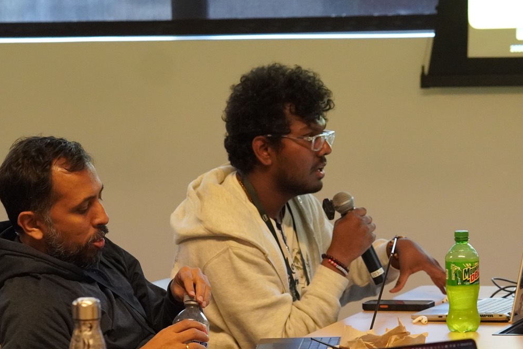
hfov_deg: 10.1
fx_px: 2947
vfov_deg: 6.8
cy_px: 202
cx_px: 343
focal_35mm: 203
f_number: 4
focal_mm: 75
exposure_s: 1/160
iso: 4000
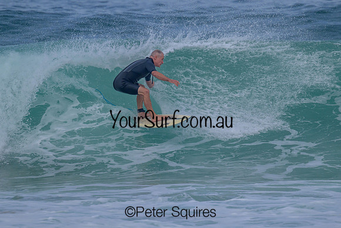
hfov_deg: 2.2
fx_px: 8684
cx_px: 182
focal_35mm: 917
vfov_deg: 1.5
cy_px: 109
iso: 640
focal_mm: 800
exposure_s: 1/2000
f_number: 11
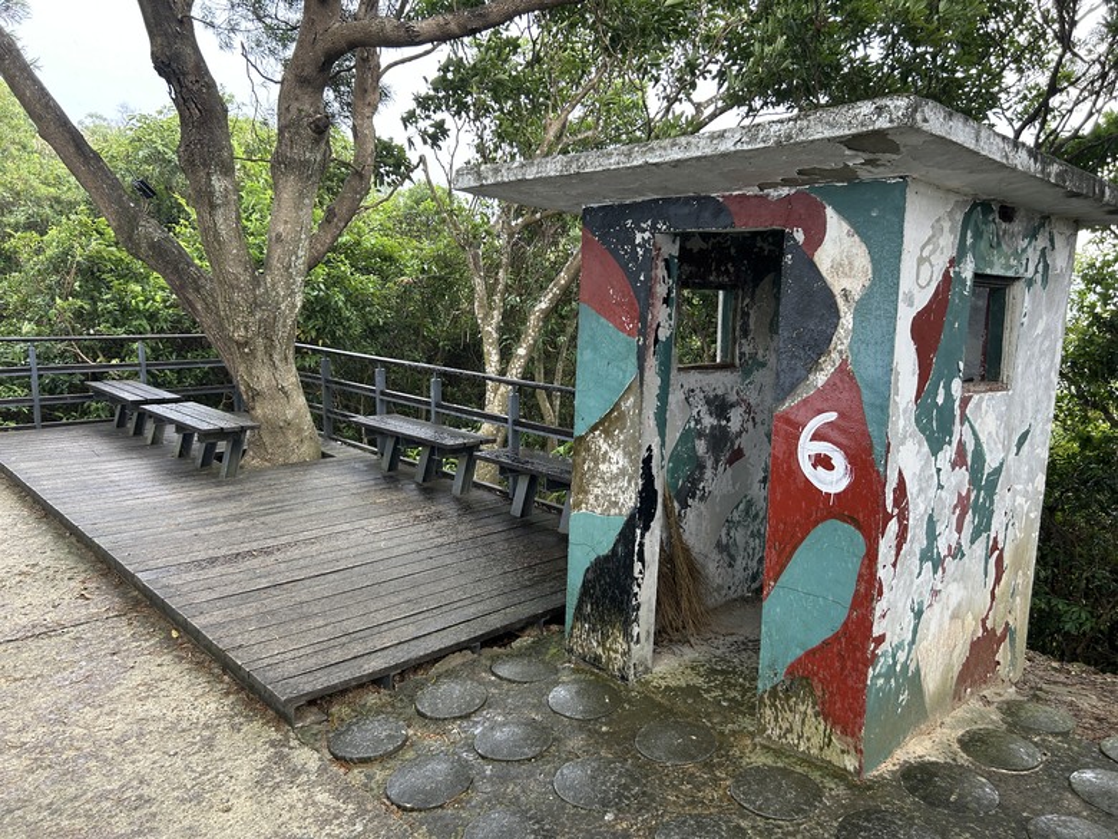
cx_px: 559
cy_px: 420
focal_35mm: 26
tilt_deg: -10.2
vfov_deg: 53.1
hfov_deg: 67.3
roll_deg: -1.1
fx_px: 840
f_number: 1.5
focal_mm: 5.7
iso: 64
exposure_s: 1/135
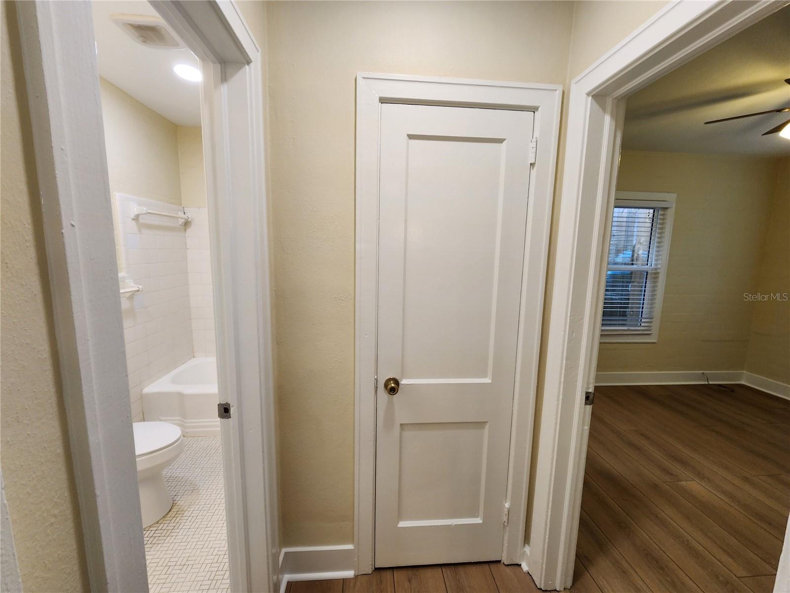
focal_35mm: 13
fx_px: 297
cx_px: 395
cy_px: 296
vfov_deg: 89.9
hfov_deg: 106.2
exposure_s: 1/60
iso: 125
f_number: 2.2
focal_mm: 2.2
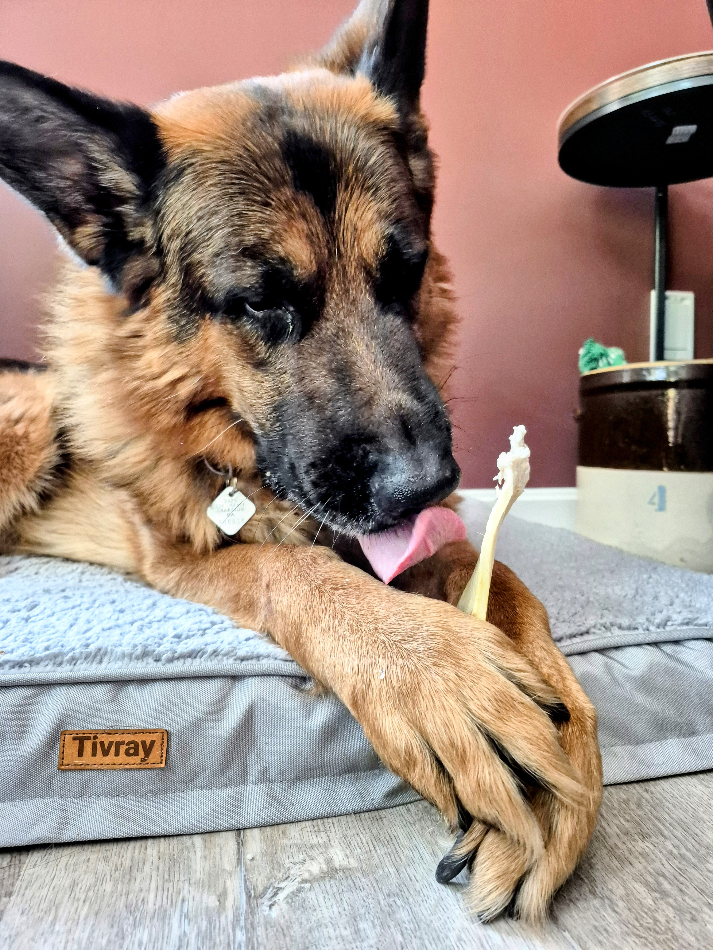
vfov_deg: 73.9
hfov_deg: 58.9
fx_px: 632
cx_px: 356
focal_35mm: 23
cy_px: 475
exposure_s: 1/120
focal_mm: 5.4
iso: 1000
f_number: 1.8
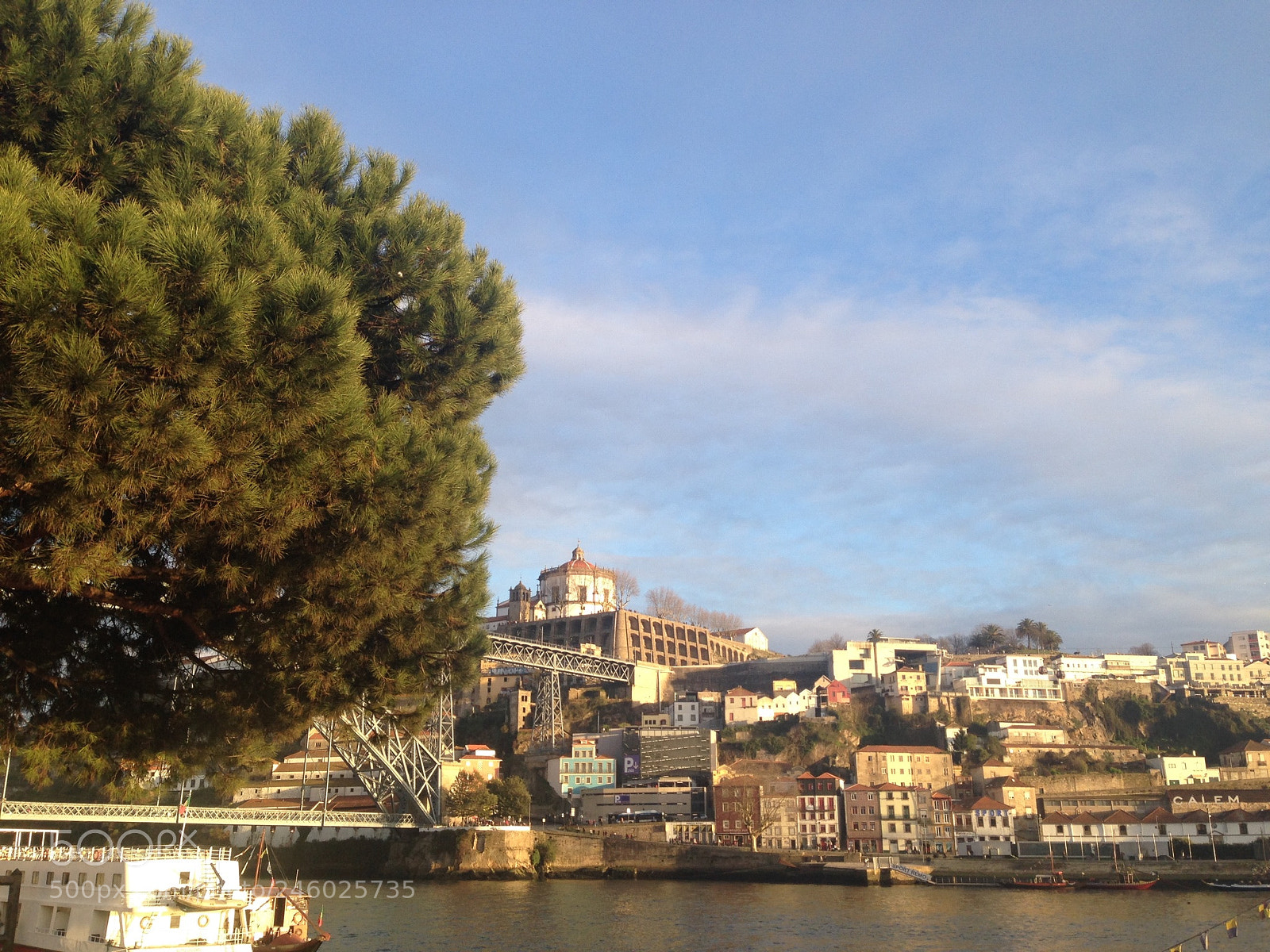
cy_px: 476
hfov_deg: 55.4
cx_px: 635
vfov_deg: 42.9
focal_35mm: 33
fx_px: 1211
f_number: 2.4
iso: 50
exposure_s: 1/354
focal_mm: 4.12
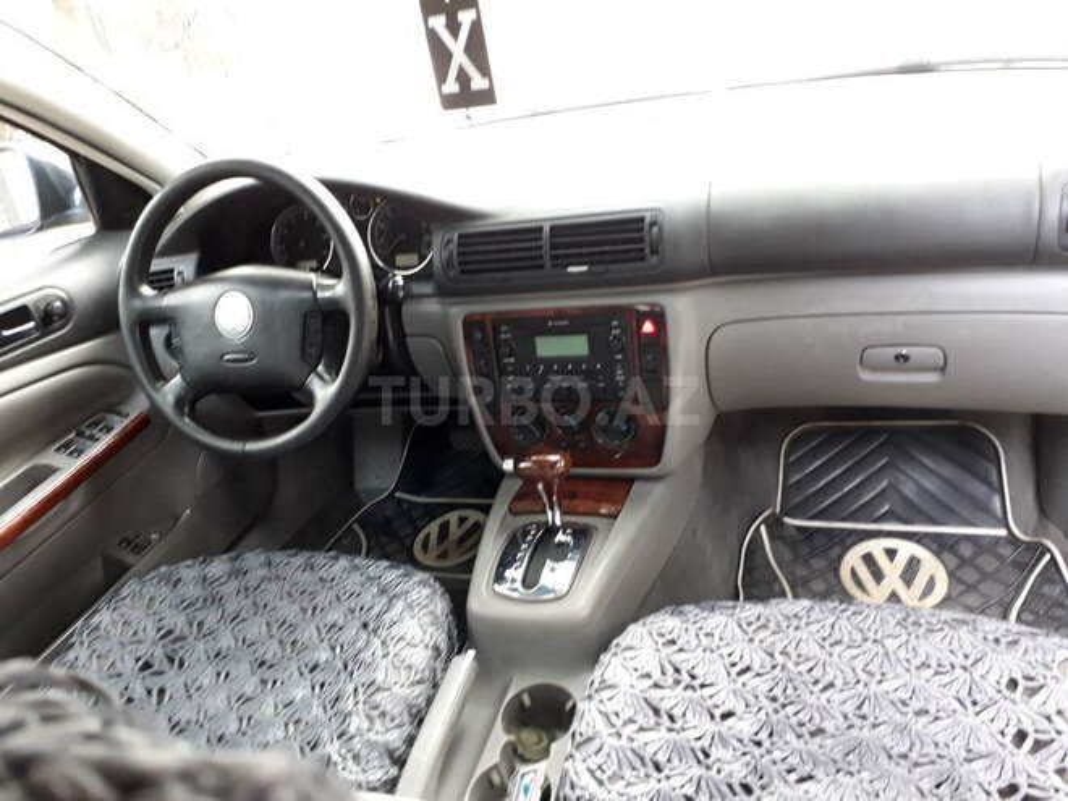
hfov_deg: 65.3
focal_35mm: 27
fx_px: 833
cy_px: 400
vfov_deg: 51.4
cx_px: 534
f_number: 1.9
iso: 200
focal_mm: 3.6
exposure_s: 1/25
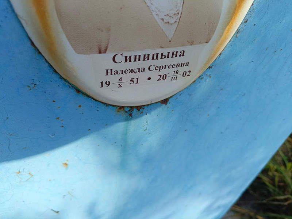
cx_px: 146
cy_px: 110
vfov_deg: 54.9
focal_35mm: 25
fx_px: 211
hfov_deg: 69.4
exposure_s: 1/368
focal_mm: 4.76
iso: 108
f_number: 1.69
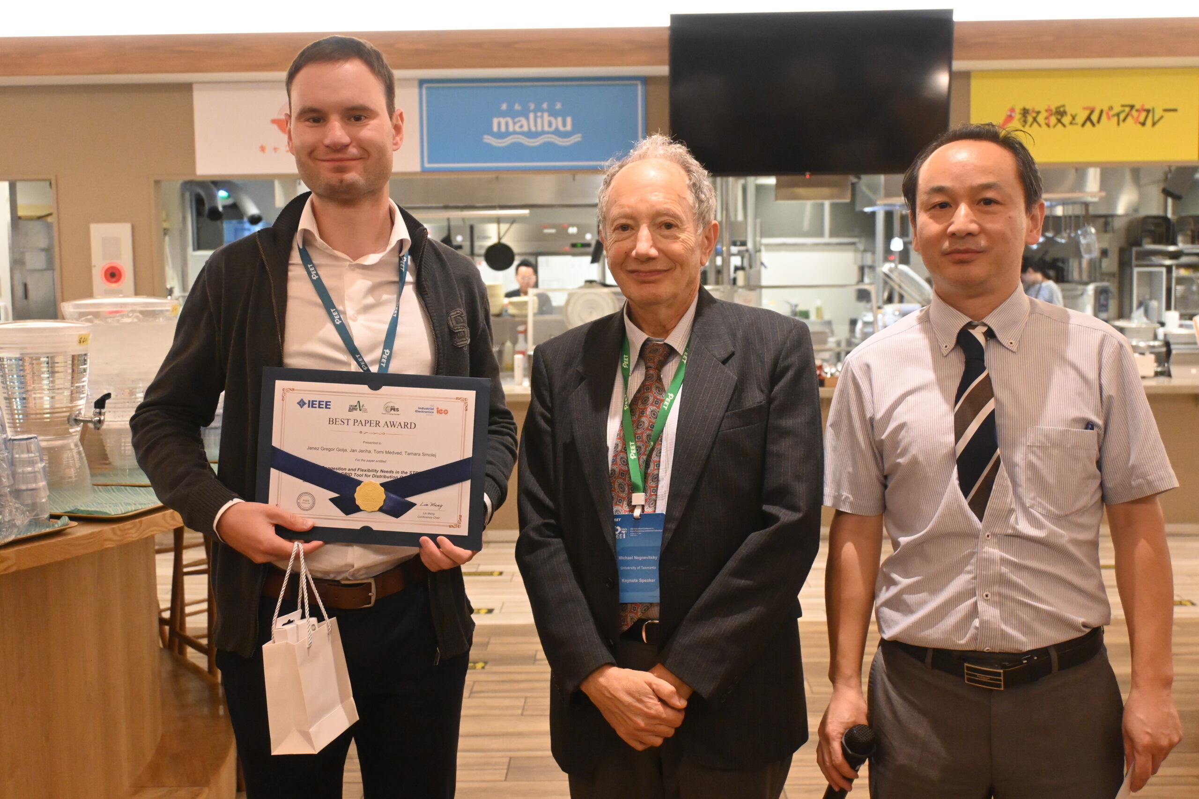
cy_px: 400
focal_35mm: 40
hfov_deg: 48.7
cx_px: 600
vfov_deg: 33.6
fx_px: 1324
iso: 3200
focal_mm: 26.5
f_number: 4.5
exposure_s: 1/100
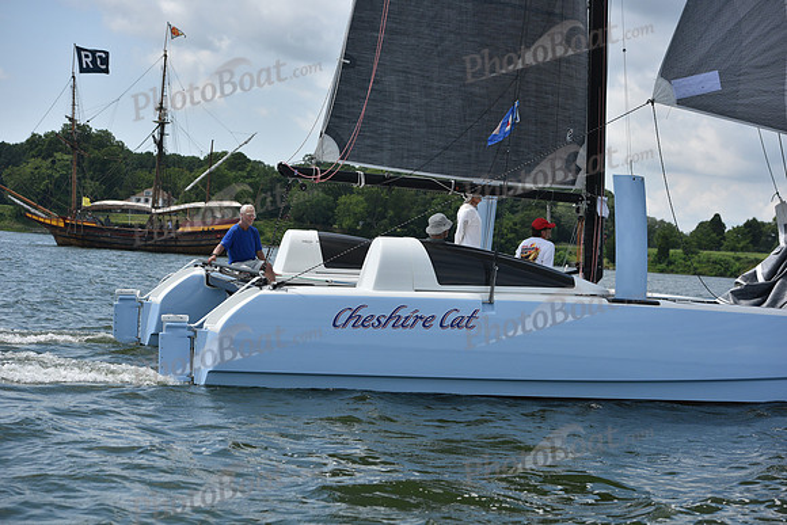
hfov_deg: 28.8
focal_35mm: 70
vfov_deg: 19.5
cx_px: 394
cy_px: 262
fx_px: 1531
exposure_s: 1/3200
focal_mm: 70
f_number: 5
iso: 320
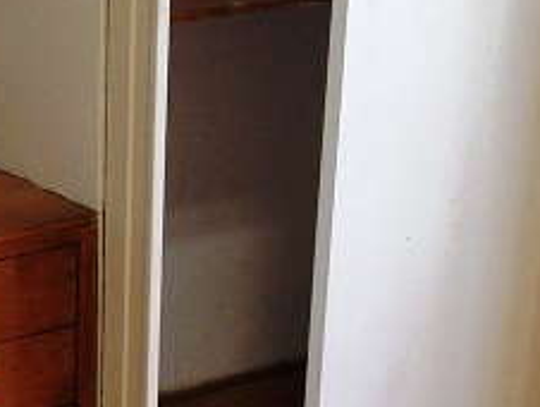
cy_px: 414
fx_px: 1858
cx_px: 24
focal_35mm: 119
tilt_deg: -22.9
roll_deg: +1.3
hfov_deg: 16.3
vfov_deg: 12.3
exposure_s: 1/50
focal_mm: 4.12
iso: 64
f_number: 2.4
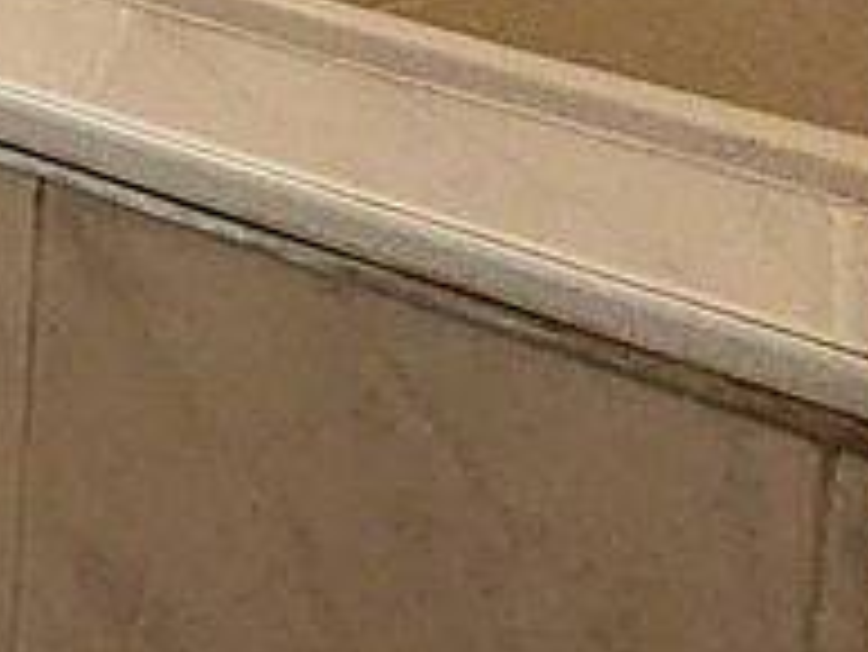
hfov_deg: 9.6
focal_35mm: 97
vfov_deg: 11.2
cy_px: -1156
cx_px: -2159
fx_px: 2434
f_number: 2.2
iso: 160
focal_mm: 2.2
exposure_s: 1/60.2
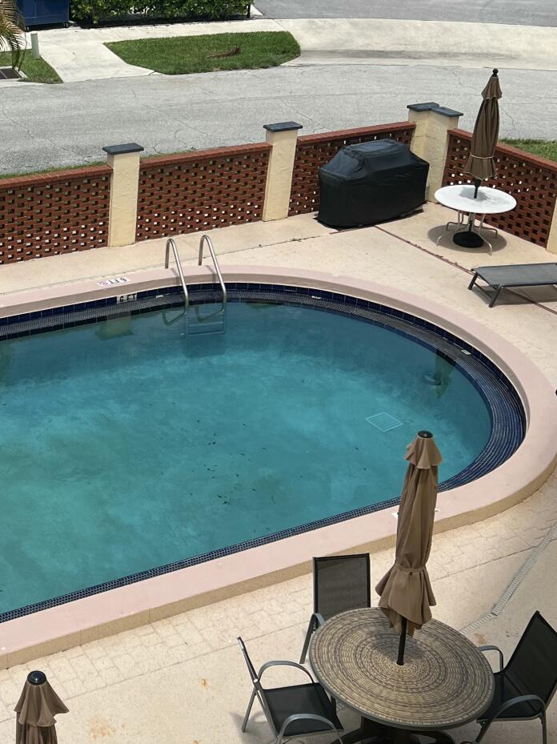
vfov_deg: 34.1
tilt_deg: -24.5
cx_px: 5
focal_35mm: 56
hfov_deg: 24.9
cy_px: 268
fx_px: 1202
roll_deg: +0.5
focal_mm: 5.7
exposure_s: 1/3831
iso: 50
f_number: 1.5
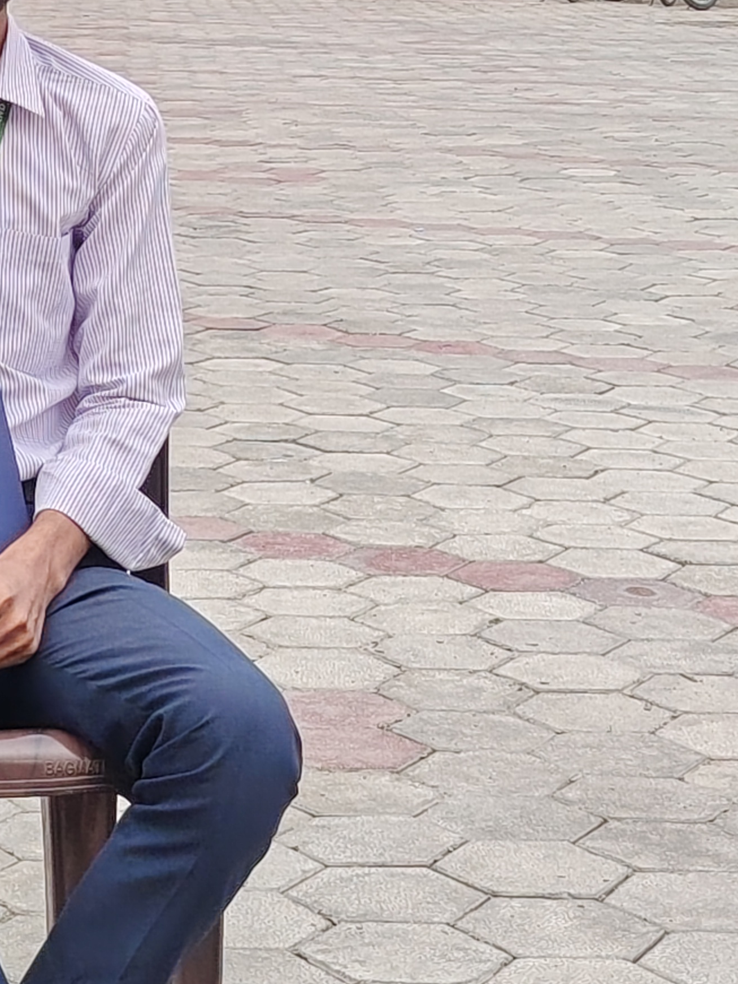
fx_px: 3070
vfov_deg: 17.6
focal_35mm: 108
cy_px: -72
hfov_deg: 13.5
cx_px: -31
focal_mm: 5.25
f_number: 1.75
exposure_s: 1/405
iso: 100
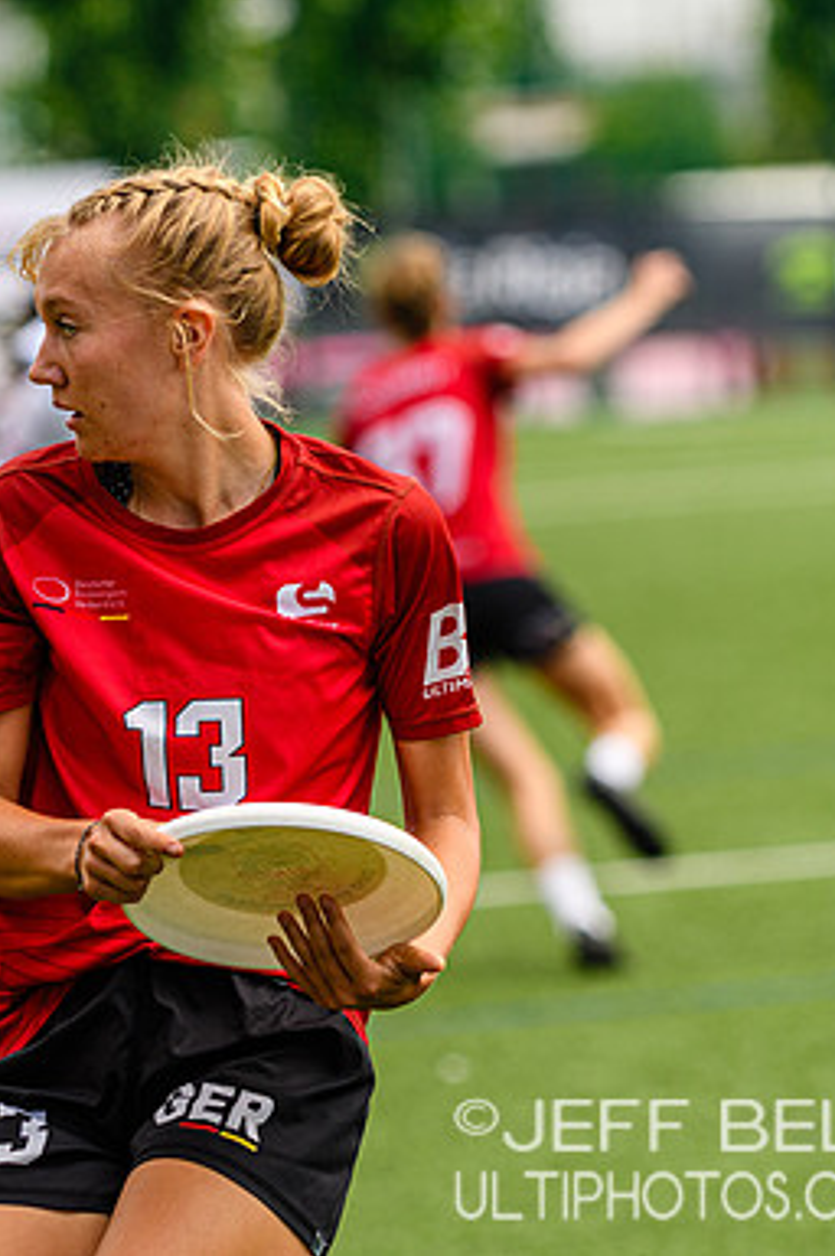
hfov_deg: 3.8
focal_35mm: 362
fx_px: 12616
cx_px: 238
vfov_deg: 5.7
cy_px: 628
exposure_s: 1/1250
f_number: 3.2
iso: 125
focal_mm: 160
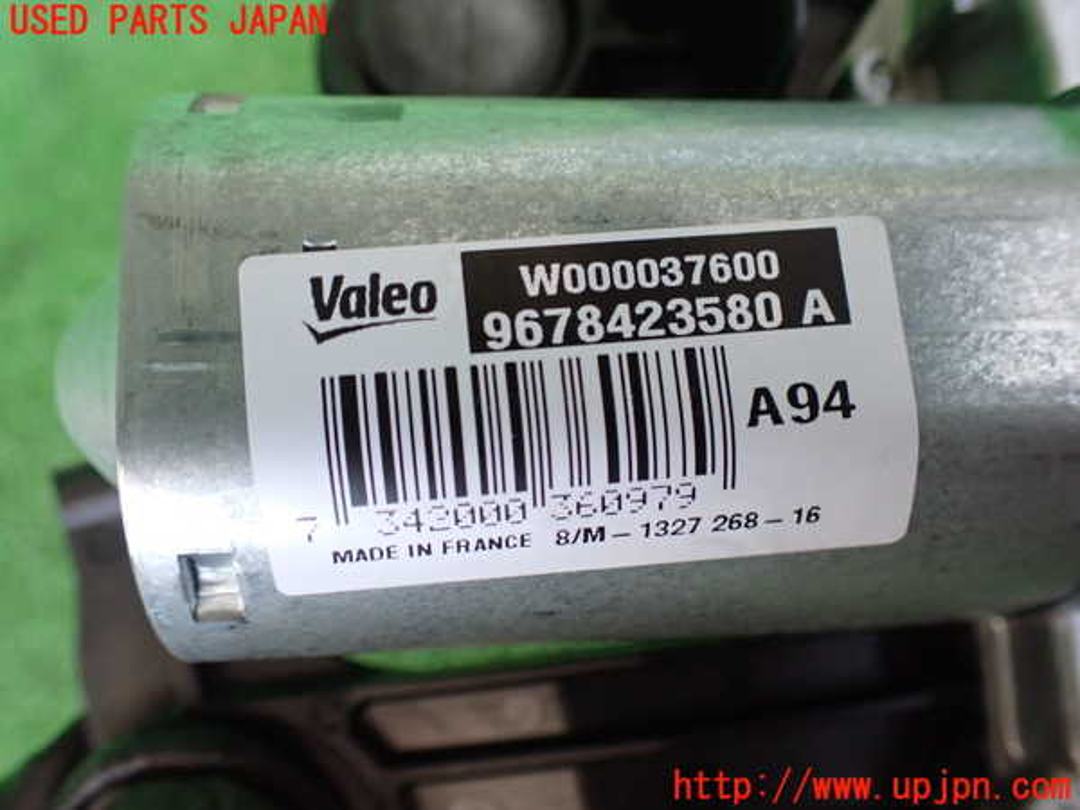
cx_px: 540
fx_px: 936
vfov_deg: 46.8
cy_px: 405
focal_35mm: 30
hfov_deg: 60.0
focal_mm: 5.4
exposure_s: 1/125
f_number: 2.3
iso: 800
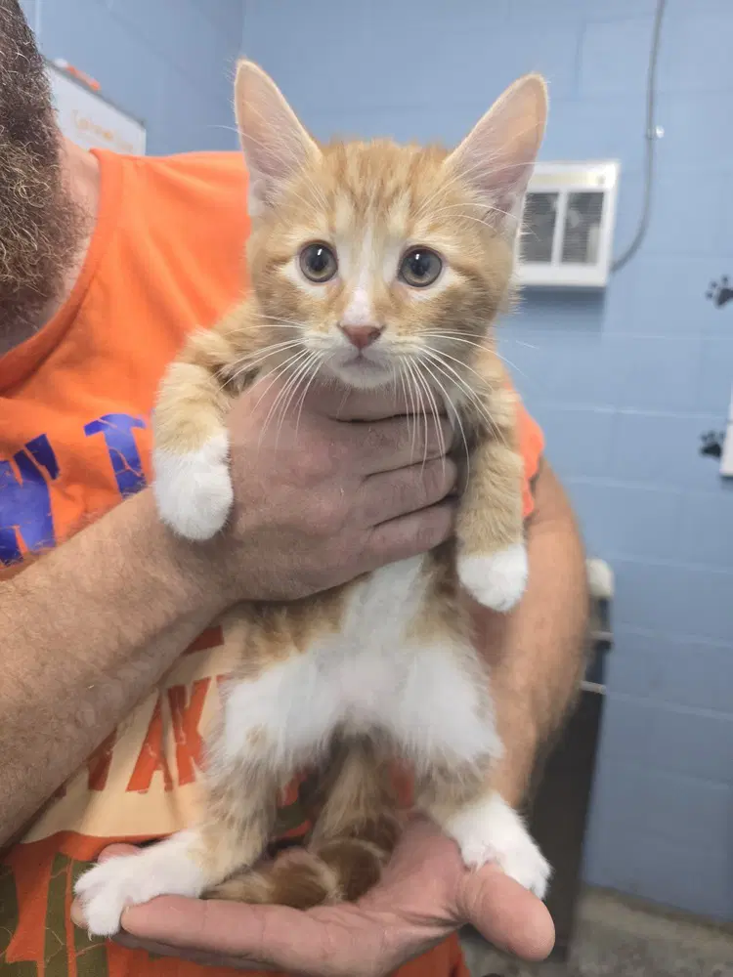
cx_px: 366
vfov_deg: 73.9
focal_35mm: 23
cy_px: 488
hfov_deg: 58.9
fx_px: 649
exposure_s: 1/120
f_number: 1.7
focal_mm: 6.3
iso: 320
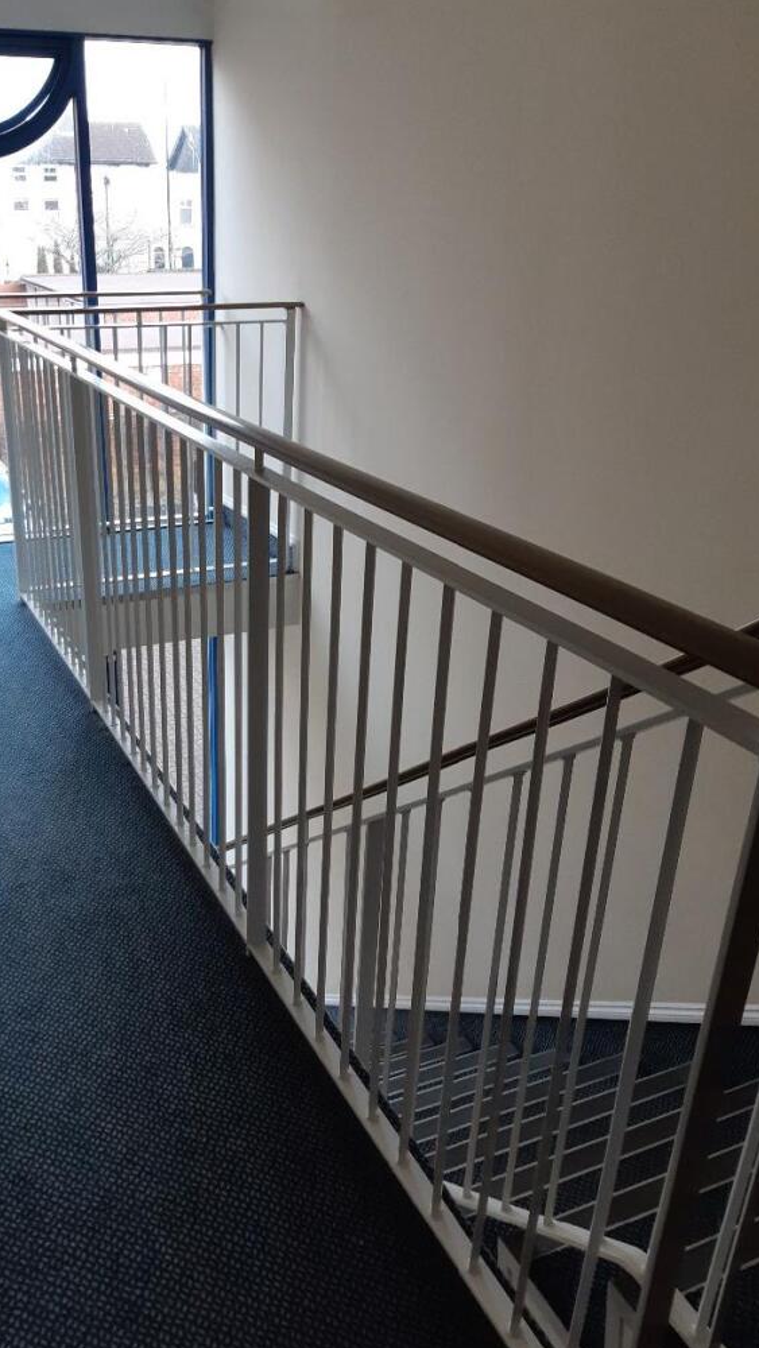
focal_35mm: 29
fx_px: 1037
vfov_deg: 66.0
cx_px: 247
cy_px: 686
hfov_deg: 39.7
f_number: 1.7
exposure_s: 1/50
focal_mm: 3.93
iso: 50
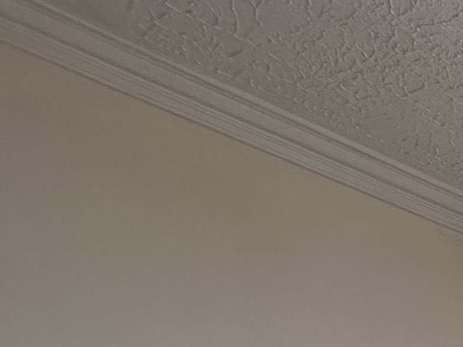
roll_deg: -0.4
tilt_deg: -10.0
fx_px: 937
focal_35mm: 70
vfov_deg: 14.1
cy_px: 839
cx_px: 765
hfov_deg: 21.4
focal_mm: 2.22
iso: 50
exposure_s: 1/148
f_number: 2.2
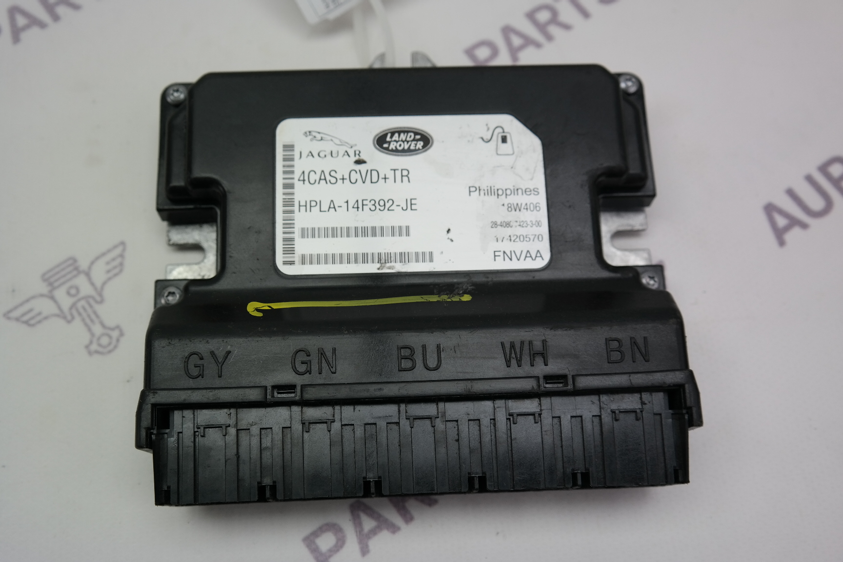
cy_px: 281
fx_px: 890
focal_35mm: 38
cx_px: 422
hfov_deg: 50.7
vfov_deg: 35.1
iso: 200
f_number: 4
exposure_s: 1/100
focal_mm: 25
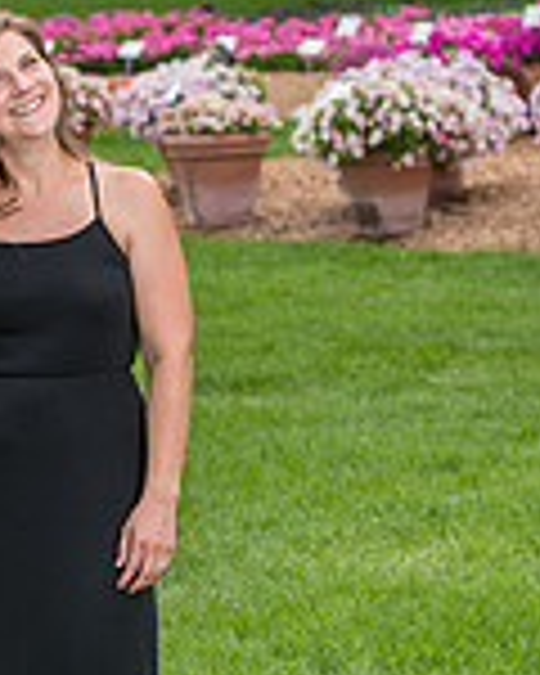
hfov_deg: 6.4
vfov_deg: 8.0
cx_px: -126
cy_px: 320
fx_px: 4835
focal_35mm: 242
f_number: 5
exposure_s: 1/250
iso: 200
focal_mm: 86
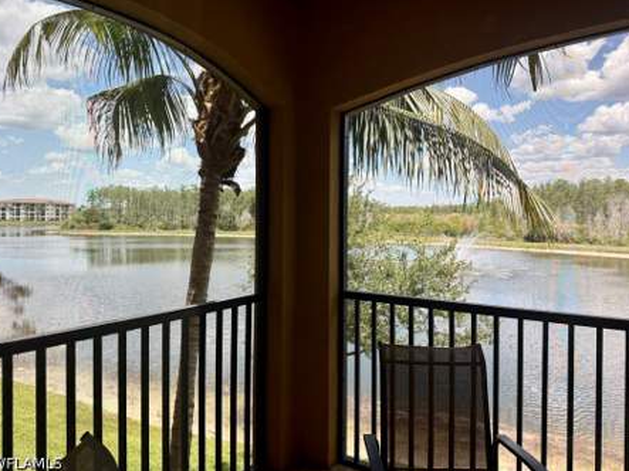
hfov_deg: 67.3
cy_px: 219
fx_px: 472
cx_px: 319
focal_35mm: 26
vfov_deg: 53.0
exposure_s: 1/1060
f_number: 1.78
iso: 80
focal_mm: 6.76
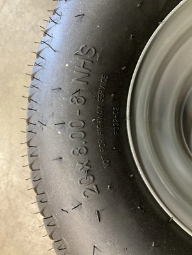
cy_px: 128
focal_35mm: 29
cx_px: 96
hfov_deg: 48.2
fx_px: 214
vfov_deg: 61.7
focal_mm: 3
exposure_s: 1/40
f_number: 1.8
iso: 320
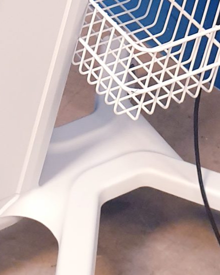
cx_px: 68
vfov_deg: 14.8
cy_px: -176
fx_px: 961
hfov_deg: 13.0
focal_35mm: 118
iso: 250
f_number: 2.4
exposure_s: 1/50
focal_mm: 4.3
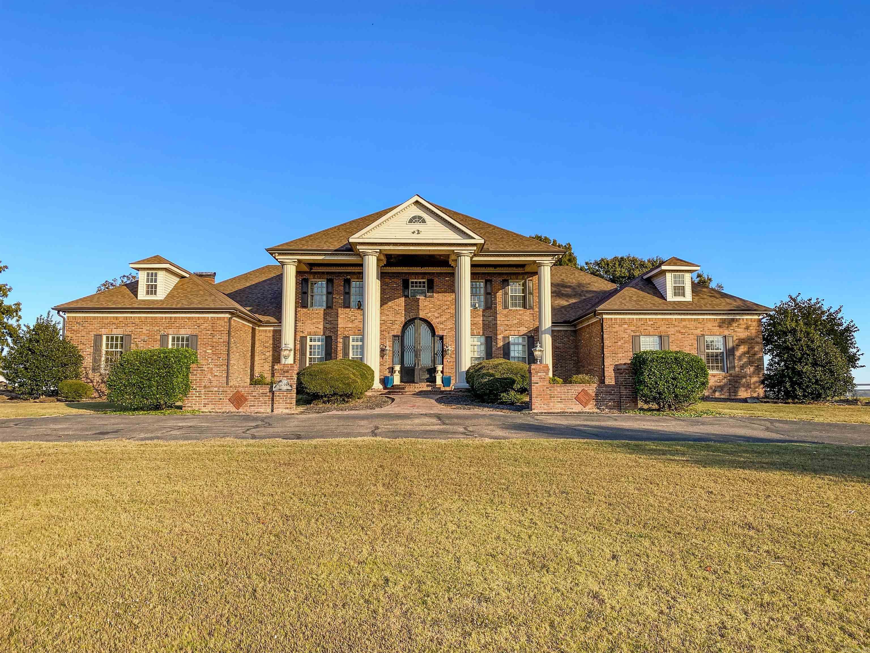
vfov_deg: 53.1
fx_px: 653
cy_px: 326
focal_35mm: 26
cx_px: 435
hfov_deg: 67.3
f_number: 1.8
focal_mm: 4.25
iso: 32
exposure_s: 1/1700
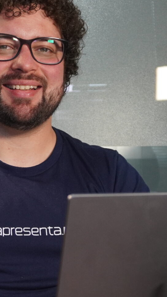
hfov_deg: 12.6
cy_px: 177
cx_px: 30
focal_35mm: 95
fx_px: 750
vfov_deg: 22.3
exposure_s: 1/160
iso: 800
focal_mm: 23
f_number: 4.5
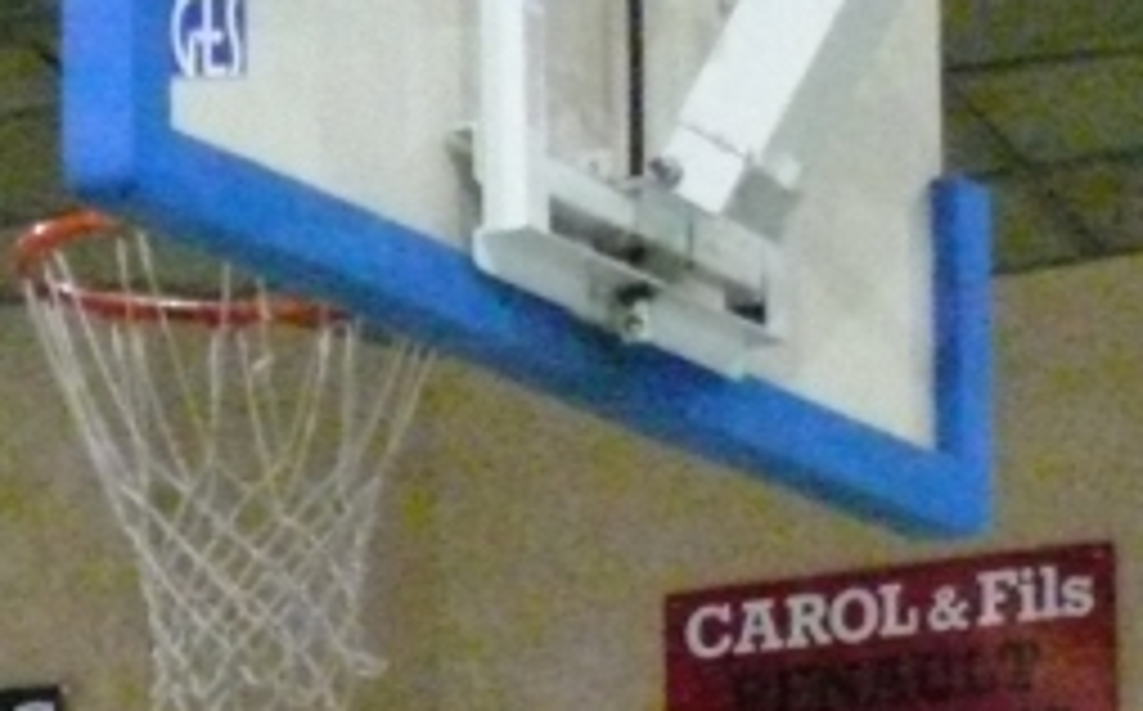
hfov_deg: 8.5
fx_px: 7591
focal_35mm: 244
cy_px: 1120
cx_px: -324
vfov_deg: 5.3
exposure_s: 1/125
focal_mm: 12.1
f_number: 4
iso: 1600
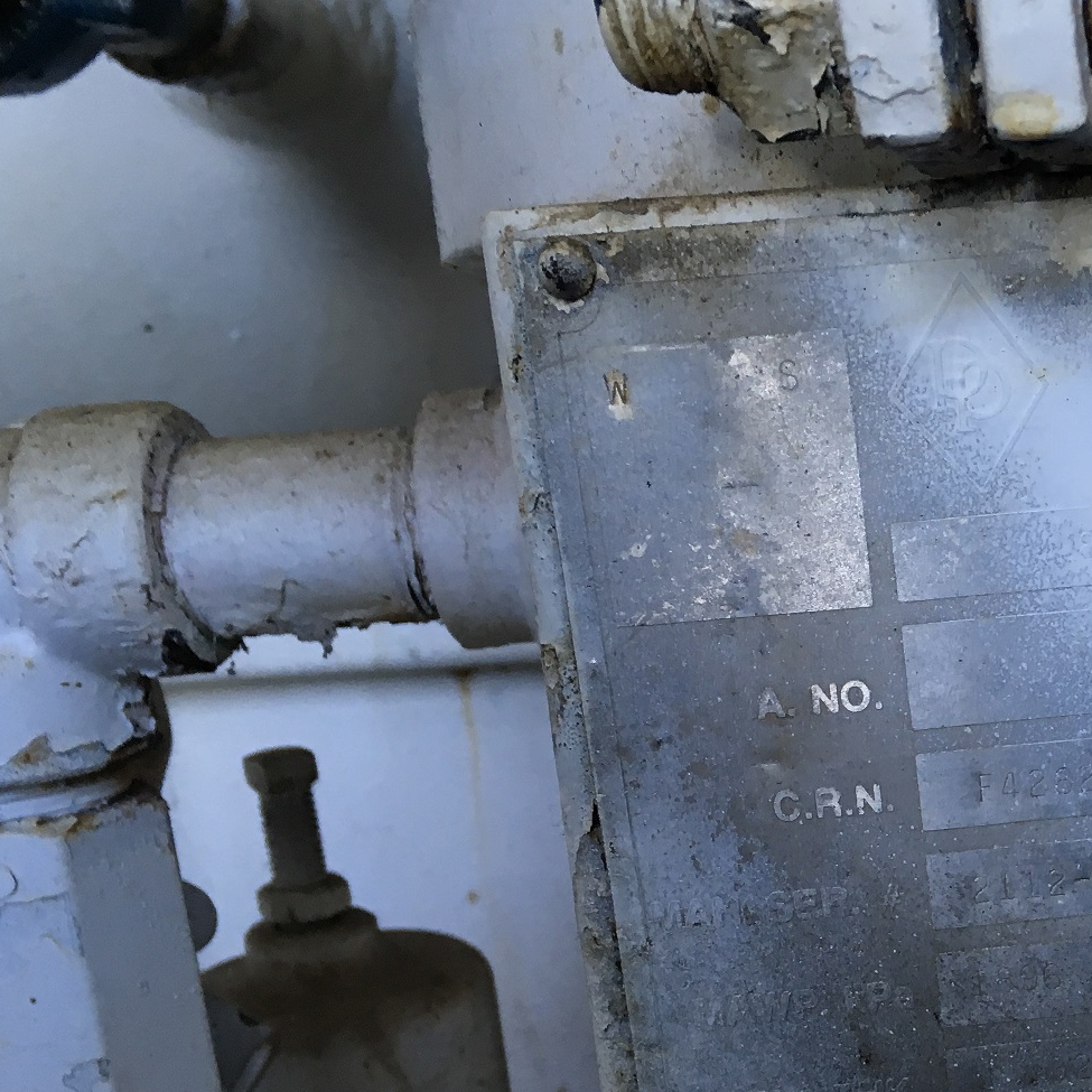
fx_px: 1892
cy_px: 821
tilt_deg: -12.8
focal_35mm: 53
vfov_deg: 31.6
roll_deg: +3.9
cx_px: 1105
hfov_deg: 29.9
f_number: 2.2
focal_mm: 4.15
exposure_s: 1/30
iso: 64
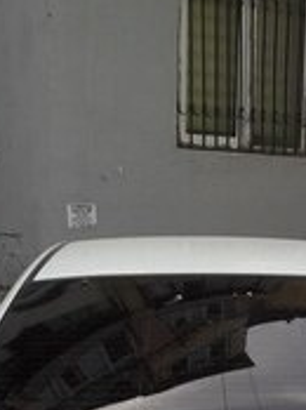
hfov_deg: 18.3
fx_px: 945
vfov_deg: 22.1
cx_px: 217
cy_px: 525
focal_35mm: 80
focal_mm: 3.7
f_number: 1.9
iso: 40
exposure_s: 1/478
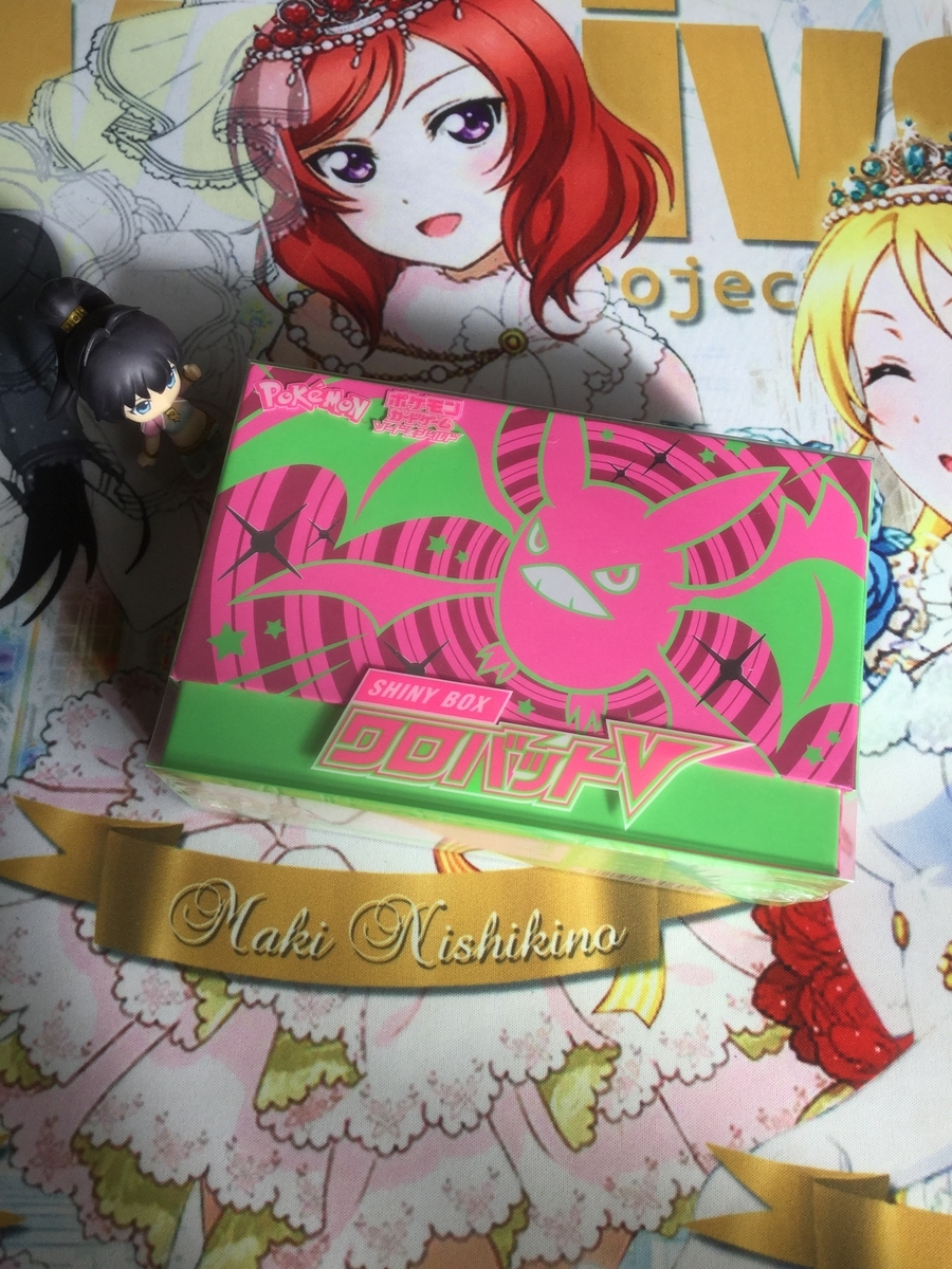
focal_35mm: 31
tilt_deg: -69.3
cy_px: 634
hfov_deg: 45.4
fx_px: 1137
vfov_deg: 58.4
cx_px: 476
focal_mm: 3.3
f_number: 2.4
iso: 25
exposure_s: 1/188
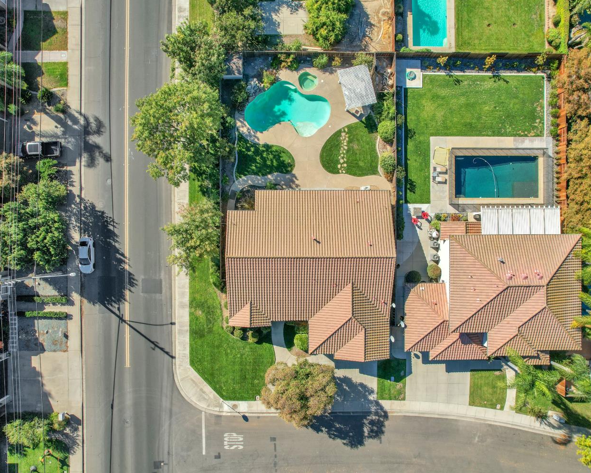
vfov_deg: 56.8
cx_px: 280
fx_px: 437
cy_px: 235
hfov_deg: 68.1
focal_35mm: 25
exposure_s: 1/1250
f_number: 2.8
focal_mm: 8.38
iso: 100
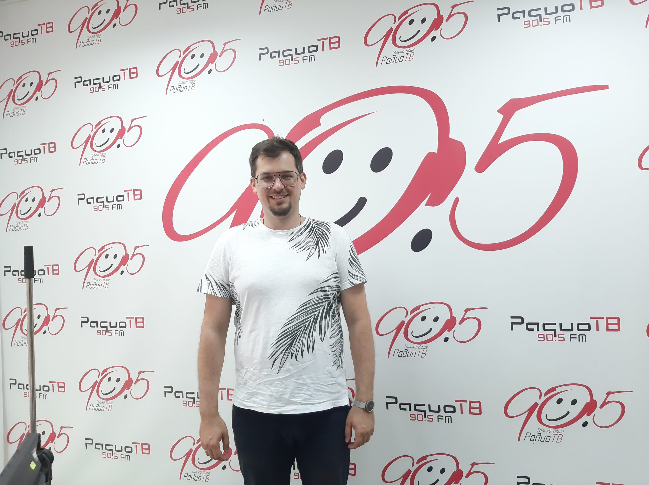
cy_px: 242
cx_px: 324
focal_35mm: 26
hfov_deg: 67.3
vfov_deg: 53.0
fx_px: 487
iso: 200
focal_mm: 3.93
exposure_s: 1/50
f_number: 1.7
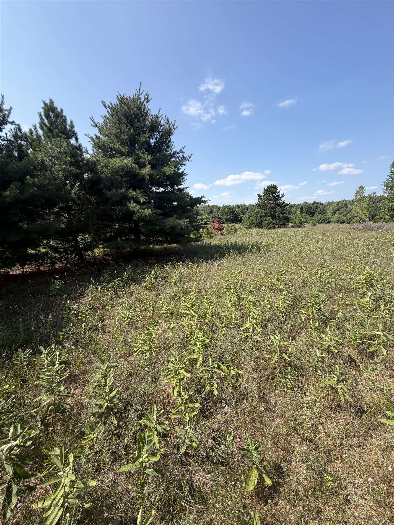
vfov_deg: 102.1
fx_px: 212
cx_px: 197
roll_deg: -0.6
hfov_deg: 85.7
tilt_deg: -13.0
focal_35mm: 14
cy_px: 262
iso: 32
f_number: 2.2
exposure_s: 1/770
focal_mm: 2.22
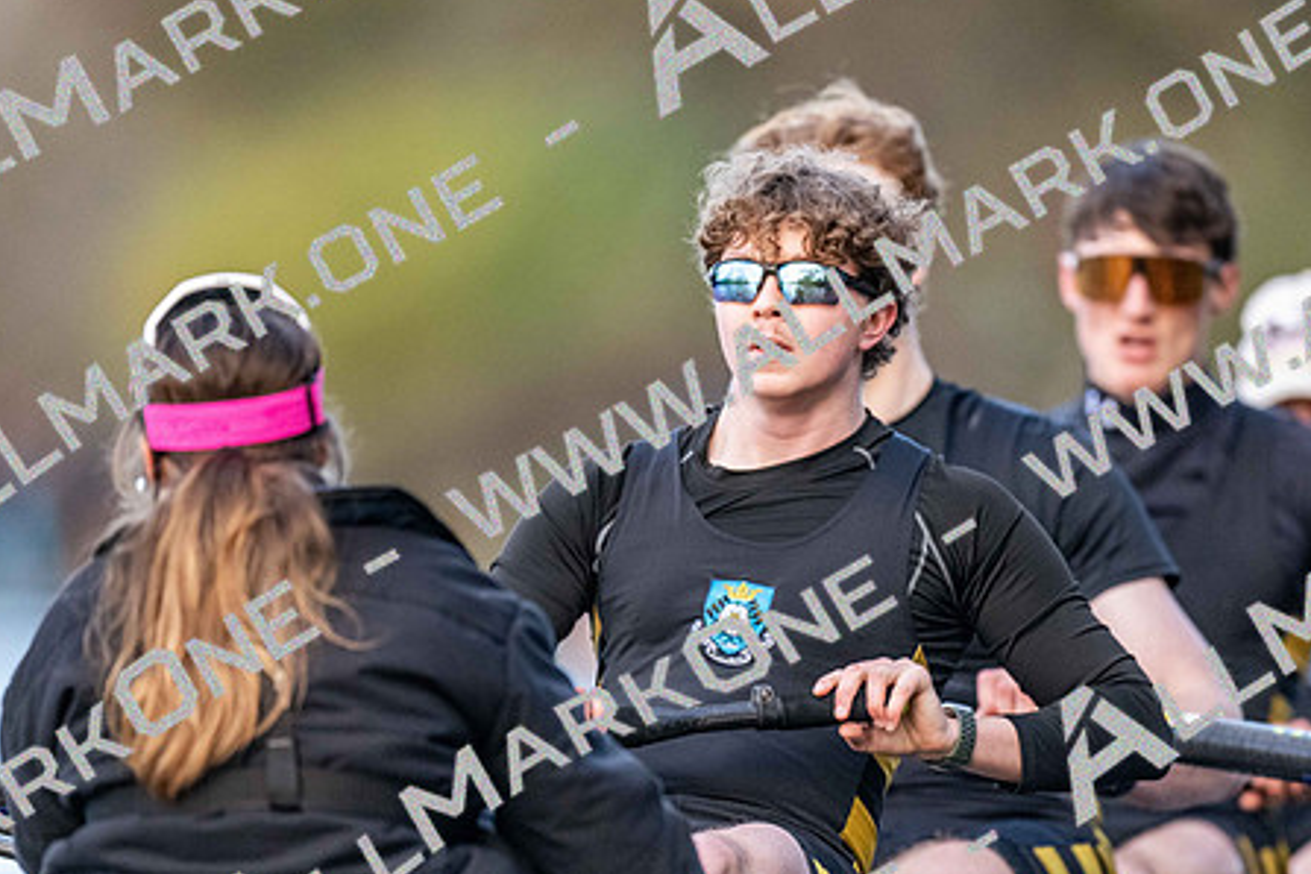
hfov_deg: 2.6
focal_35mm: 779
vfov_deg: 1.8
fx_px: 28366
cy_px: 547
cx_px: 809
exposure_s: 1/2500
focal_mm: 600
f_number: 4
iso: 4500
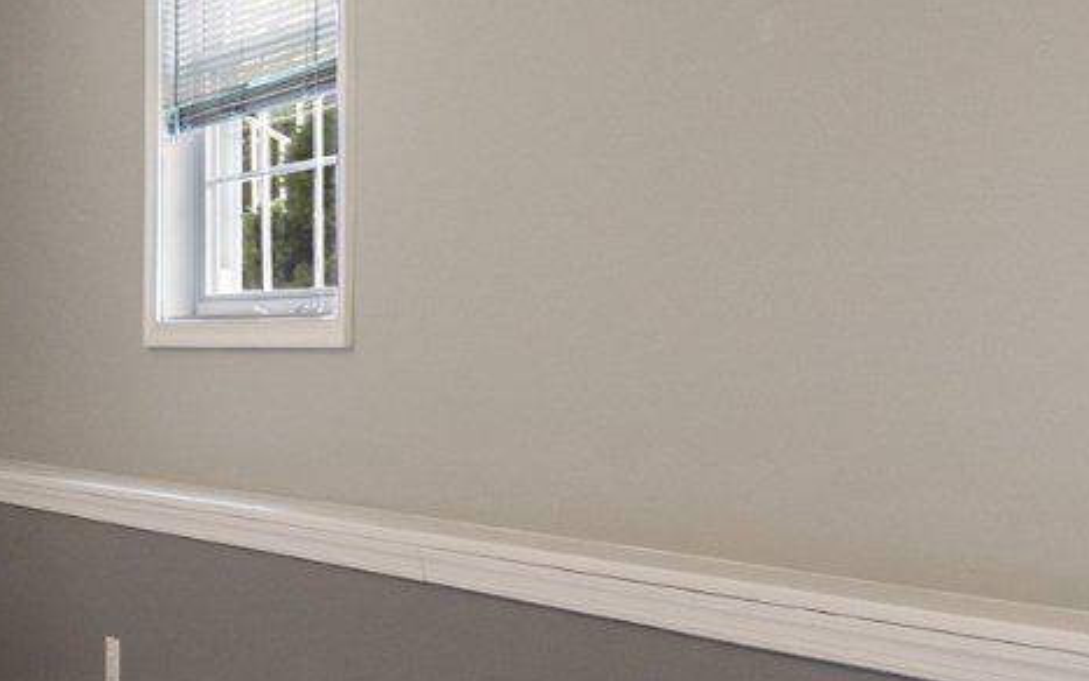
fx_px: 2256
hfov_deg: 21.0
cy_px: 454
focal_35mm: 76
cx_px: -718
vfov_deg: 17.1
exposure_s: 1/200
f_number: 8
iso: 640
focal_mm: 17
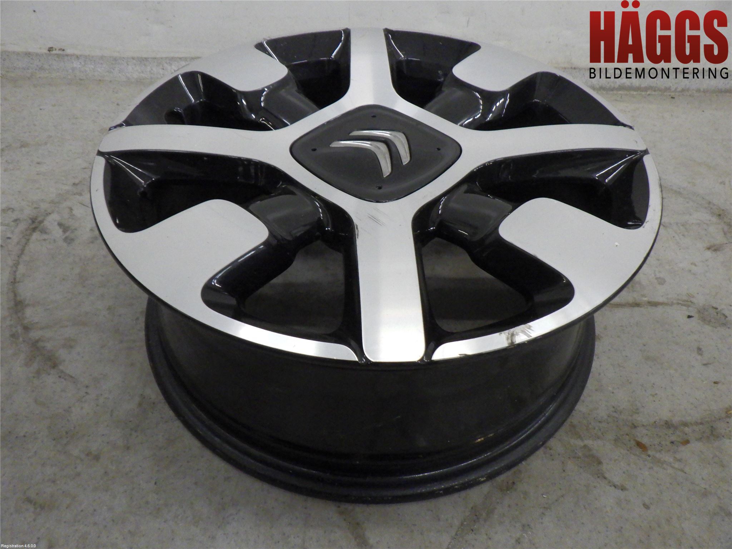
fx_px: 592
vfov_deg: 49.7
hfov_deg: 63.4
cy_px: 274
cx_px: 366
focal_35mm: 28
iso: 250
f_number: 3.5
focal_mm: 5
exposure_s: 1/40
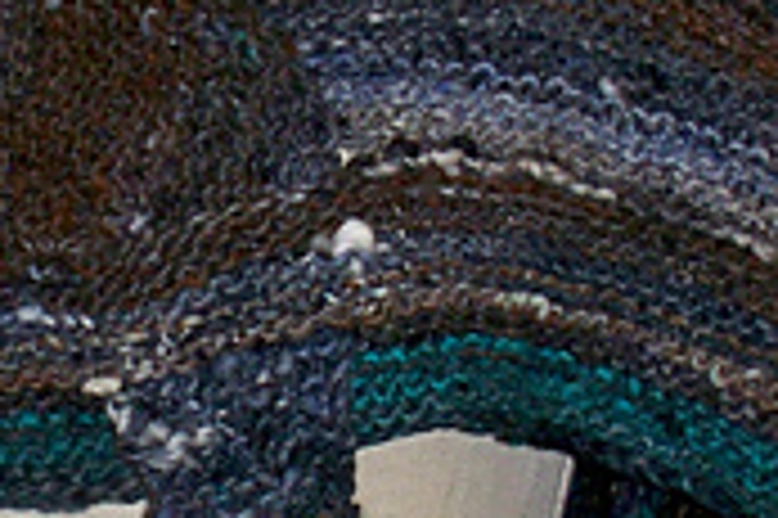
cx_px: 198
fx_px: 2915
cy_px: 387
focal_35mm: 135
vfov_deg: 10.1
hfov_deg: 15.1
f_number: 2.8
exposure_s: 1/30
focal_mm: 7.54
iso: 200
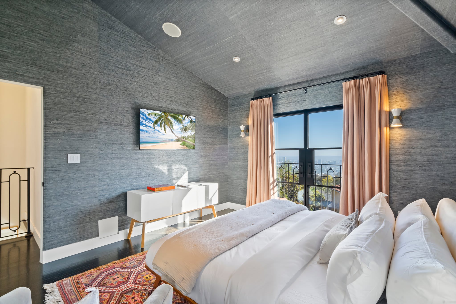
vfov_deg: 73.7
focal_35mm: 16
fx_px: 203
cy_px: 152
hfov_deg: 96.7
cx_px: 228
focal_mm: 16
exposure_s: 1/30
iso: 4000
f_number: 11
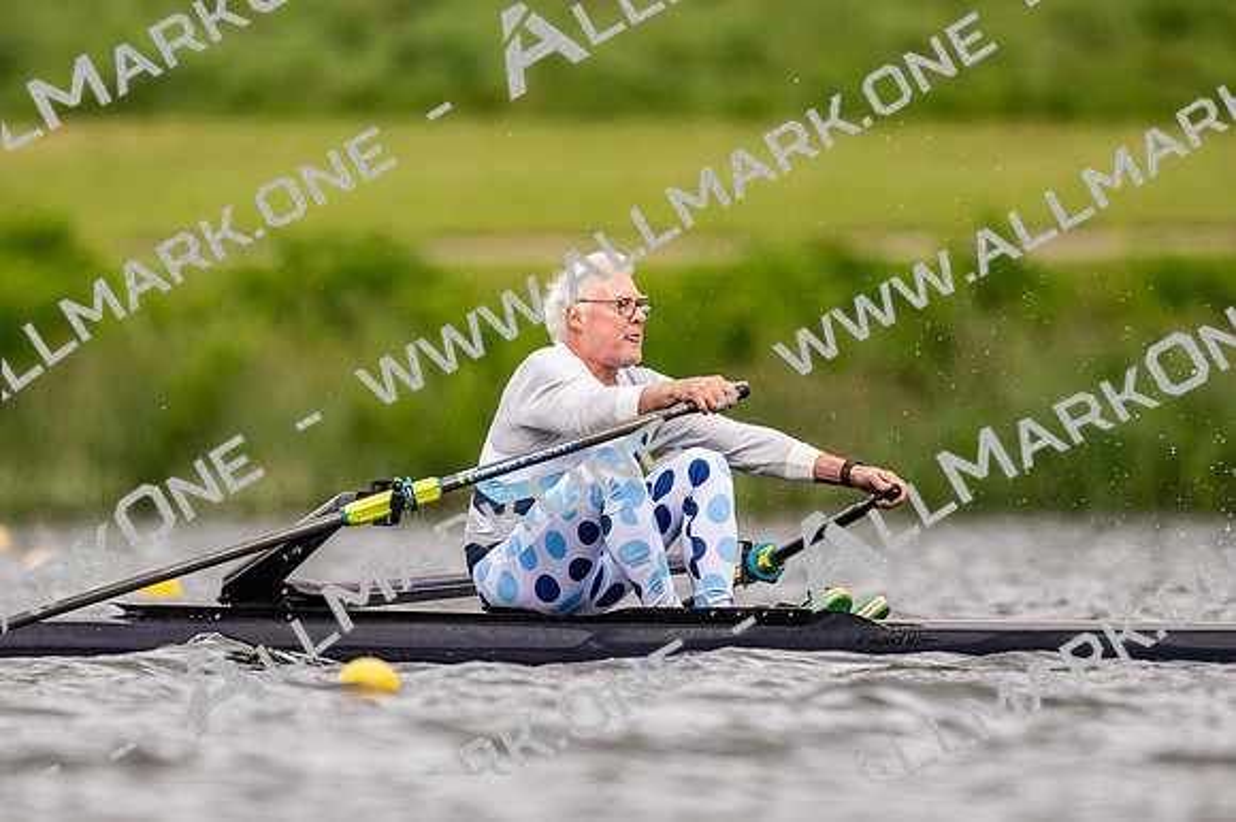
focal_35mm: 900
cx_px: 618
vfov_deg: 1.5
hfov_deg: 2.3
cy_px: 411
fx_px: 30881
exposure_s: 1/2500
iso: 640
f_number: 4
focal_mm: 600
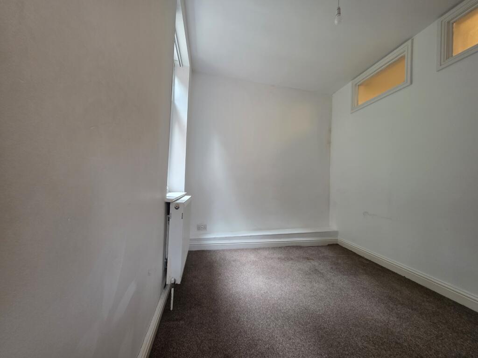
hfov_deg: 106.2
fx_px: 180
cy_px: 179
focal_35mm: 13
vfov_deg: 89.9
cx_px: 239
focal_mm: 2.2
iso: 200
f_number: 1.9
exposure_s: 1/50
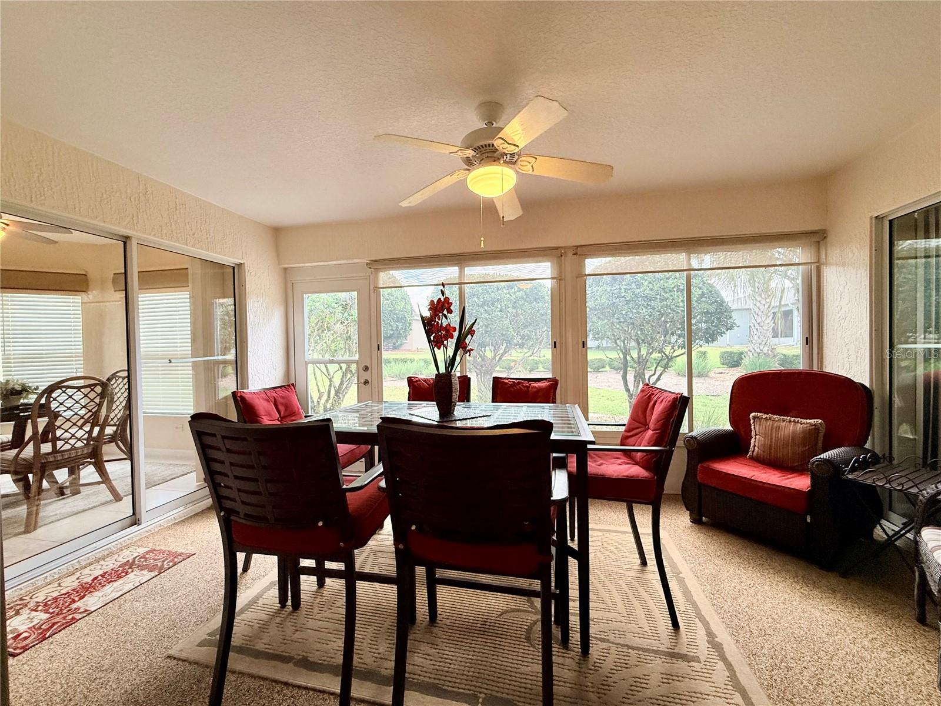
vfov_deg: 85.7
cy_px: 353
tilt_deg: -0.7
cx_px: 470
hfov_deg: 102.1
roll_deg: +1.2
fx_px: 381
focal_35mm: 14
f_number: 2.2
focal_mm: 2.22
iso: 160
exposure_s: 1/120
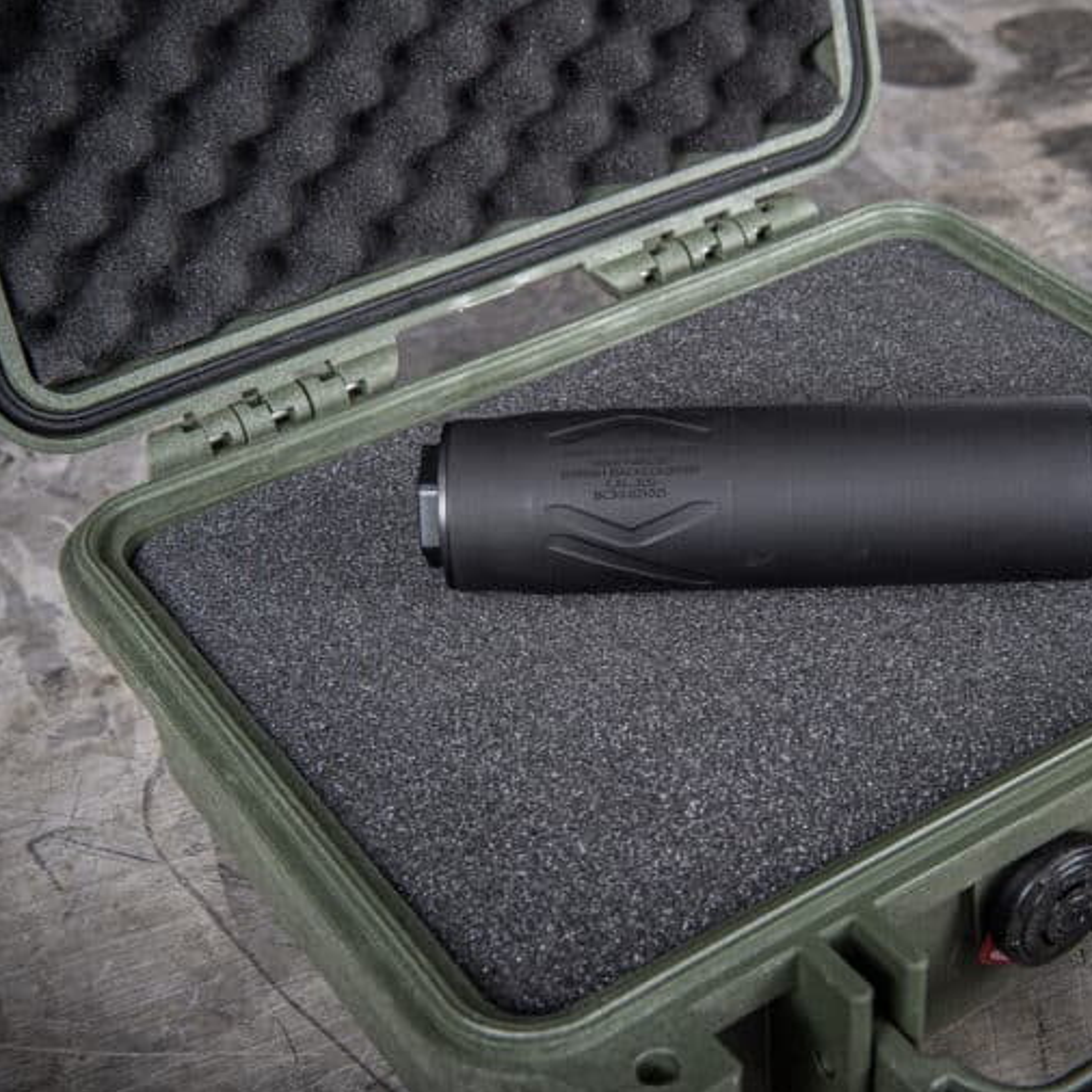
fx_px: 2213
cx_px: 688
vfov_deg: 27.7
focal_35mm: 62
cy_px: 549
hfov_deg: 27.6
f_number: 11
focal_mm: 48
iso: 200
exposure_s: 1/250
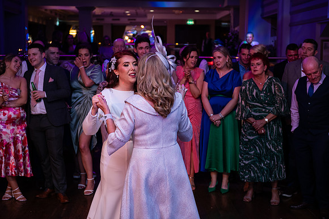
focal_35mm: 58
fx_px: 530
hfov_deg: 34.5
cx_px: 164
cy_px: 110
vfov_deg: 23.4
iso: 500
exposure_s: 1/160
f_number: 3.5
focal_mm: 58
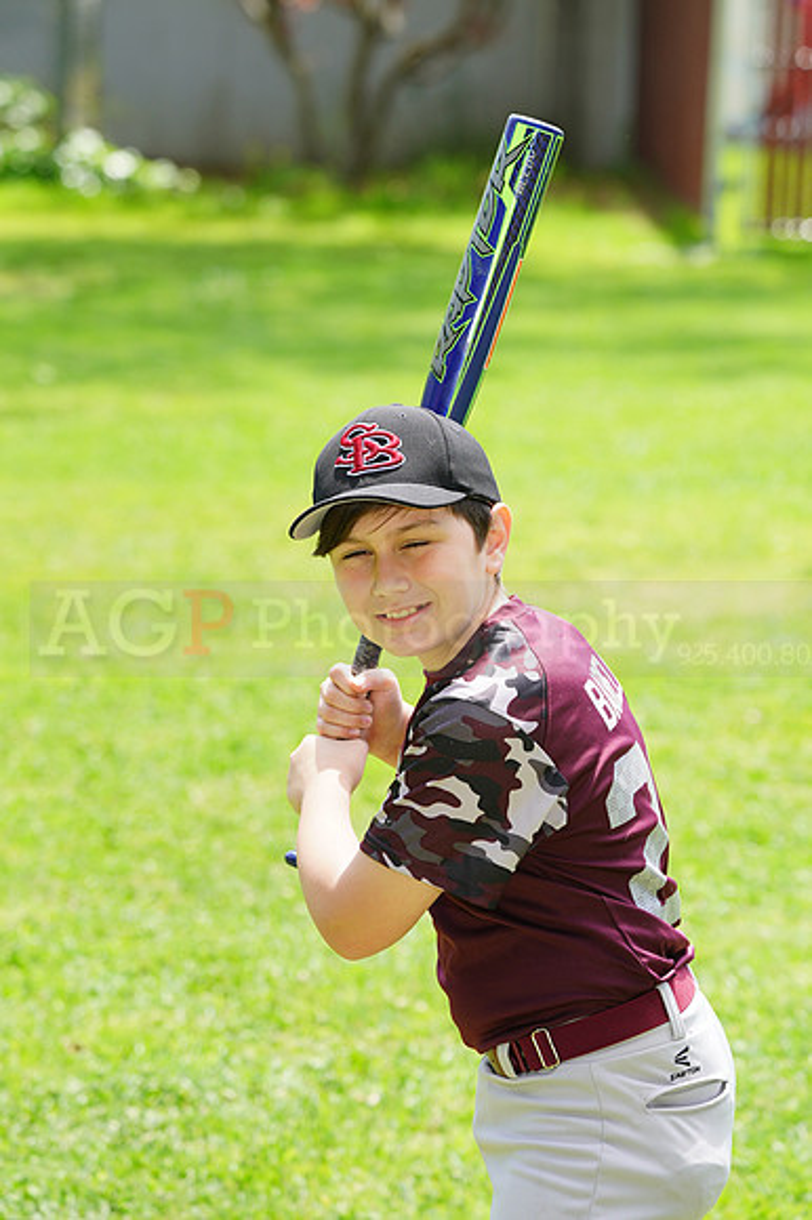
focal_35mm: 200
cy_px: 610
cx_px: 406
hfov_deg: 6.9
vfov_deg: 10.3
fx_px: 6774
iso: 200
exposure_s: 1/160
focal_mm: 200
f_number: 8
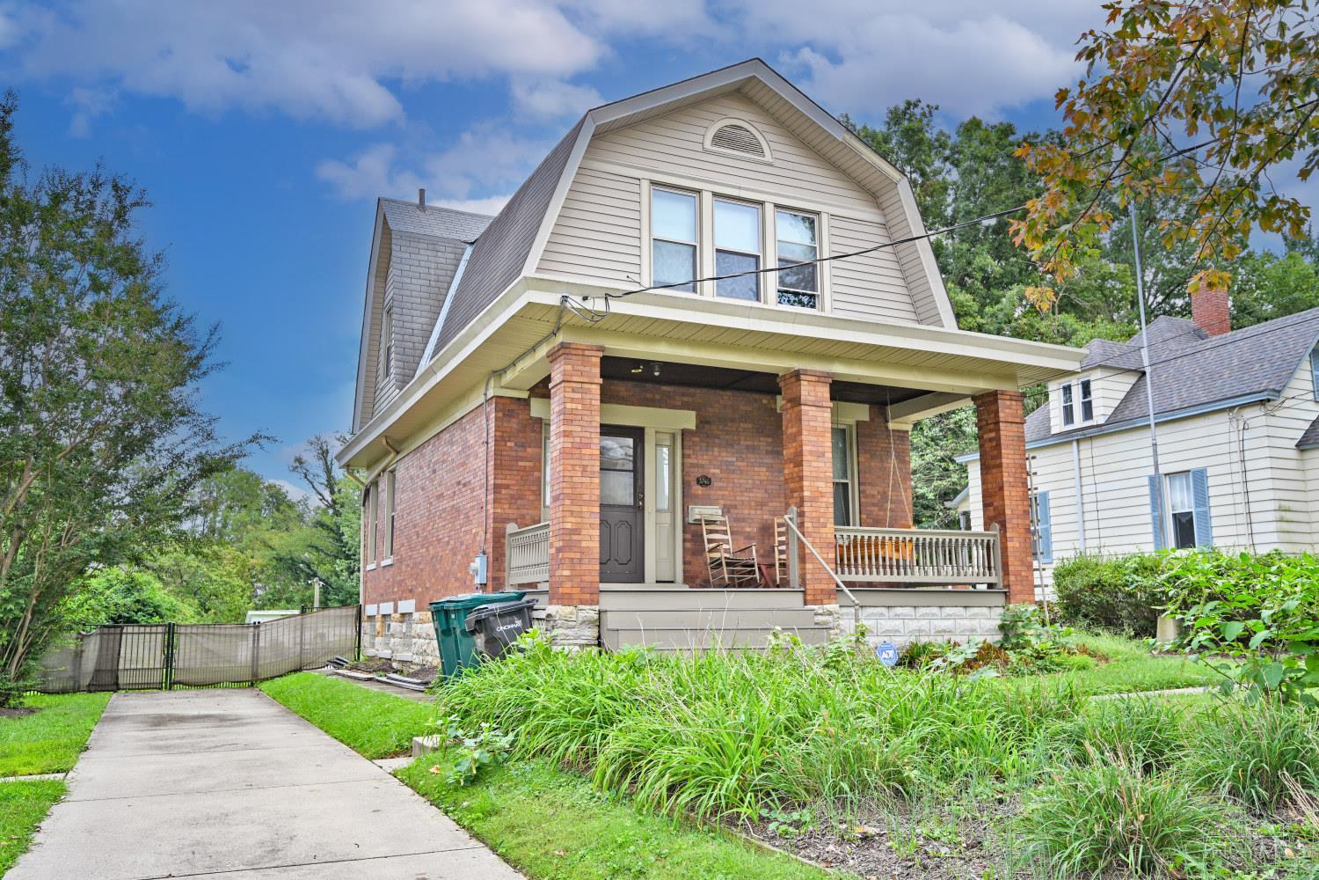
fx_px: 989
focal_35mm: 27
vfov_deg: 47.9
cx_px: 660
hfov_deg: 67.4
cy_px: 440
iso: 110
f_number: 5.6
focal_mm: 27
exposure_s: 1/250
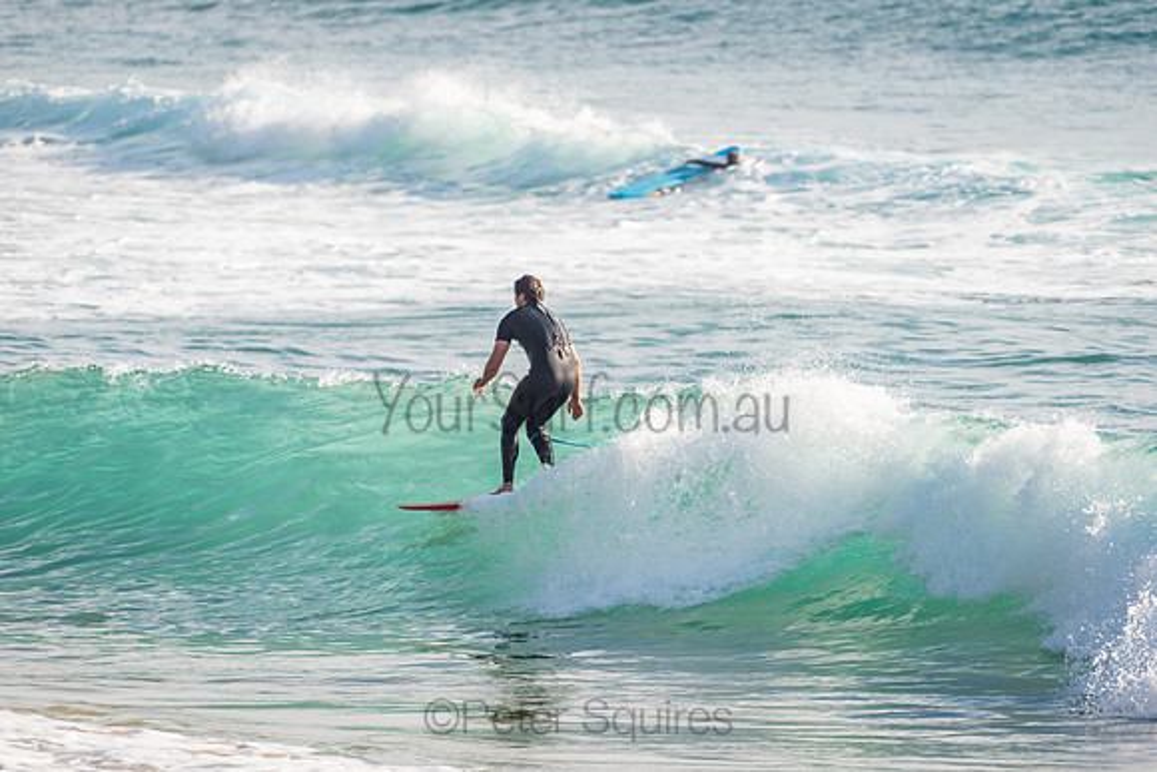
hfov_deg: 4.1
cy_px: 386
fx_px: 16072
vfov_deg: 2.8
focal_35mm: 500
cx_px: 578
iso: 160
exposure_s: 1/320
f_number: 5.6
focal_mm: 500
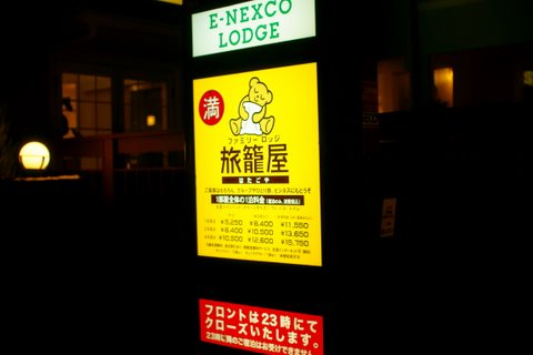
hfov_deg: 43.6
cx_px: 266
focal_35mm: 45
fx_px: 666
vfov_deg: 29.9
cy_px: 178
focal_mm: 30
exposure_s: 1/200
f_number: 2.8
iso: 200
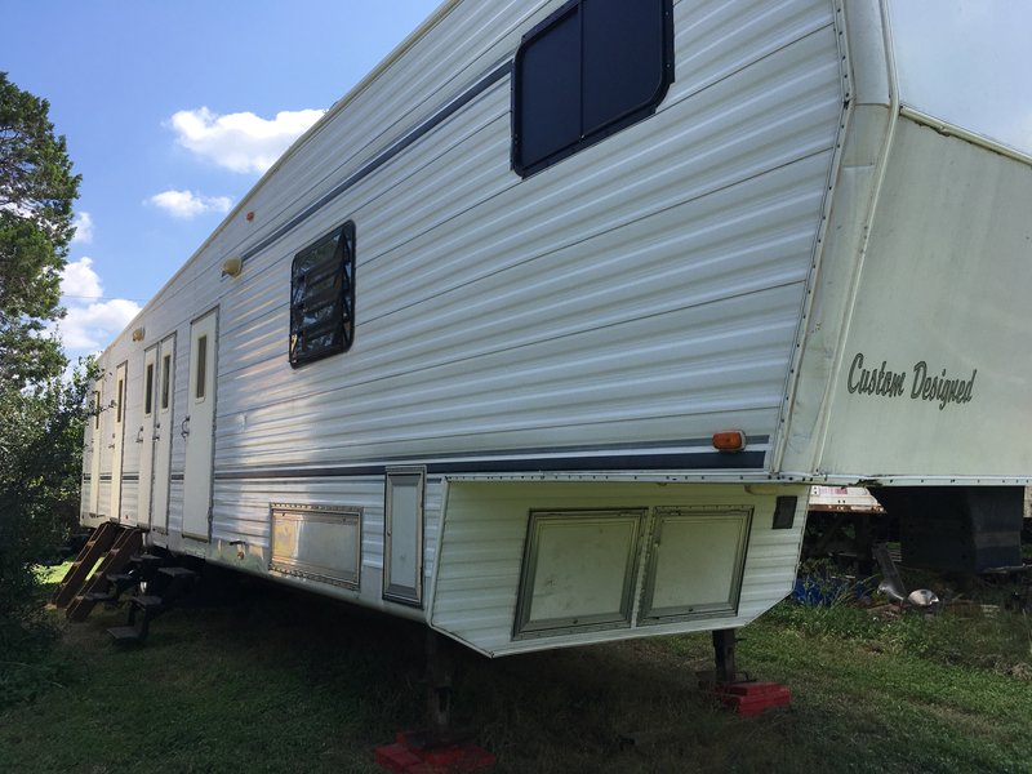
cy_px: 387
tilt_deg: +2.9
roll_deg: +3.6
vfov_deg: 48.2
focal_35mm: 29
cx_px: 516
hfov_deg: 61.7
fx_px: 865
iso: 25
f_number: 2.2
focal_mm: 4.15
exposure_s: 1/1350
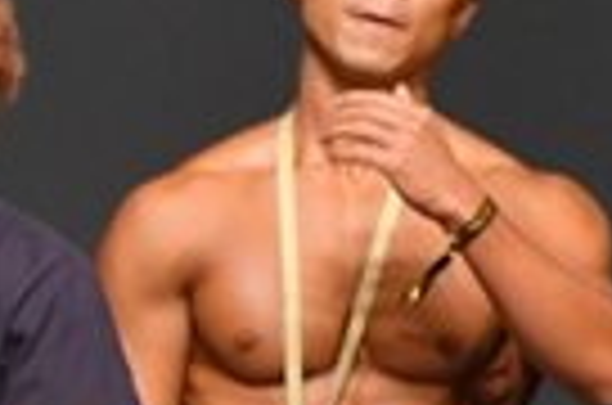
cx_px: -866
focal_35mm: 1801
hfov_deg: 1.1
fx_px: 30546
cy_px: 842
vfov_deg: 0.8
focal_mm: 210
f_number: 5.6
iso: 2500
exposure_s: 1/400
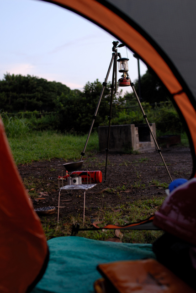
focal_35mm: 42
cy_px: 146
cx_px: 98
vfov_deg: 46.3
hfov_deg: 32.0
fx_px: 342
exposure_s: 1/20
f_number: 2.8
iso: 100
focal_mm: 28
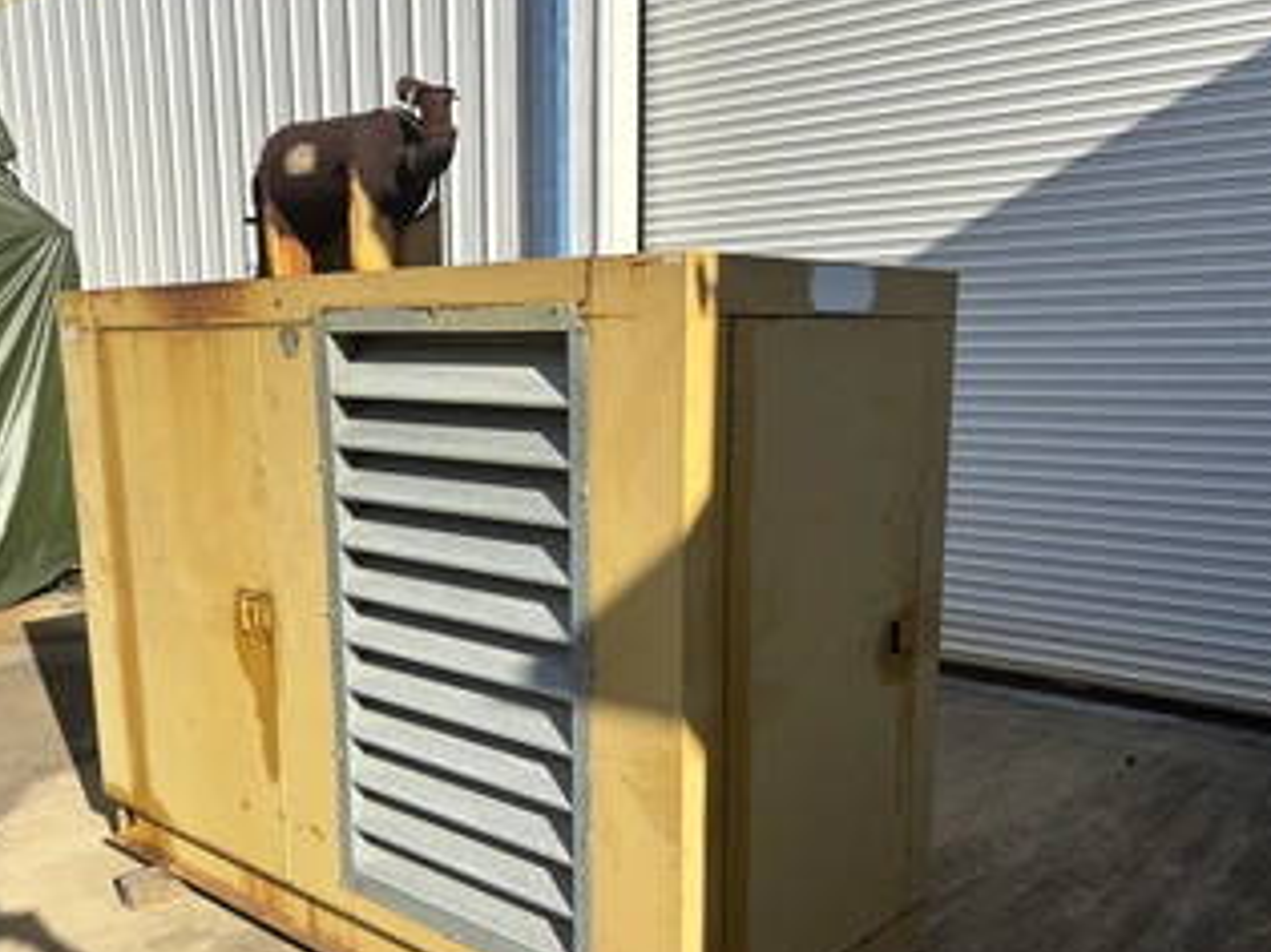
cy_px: 581
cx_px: 589
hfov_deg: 55.3
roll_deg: +0.6
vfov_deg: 42.7
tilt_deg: -9.9
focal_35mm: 33
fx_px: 1211
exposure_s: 1/3311
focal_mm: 5.96
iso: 50
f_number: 1.6
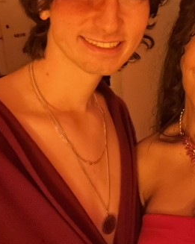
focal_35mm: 44
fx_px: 318
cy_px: 71
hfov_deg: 32.7
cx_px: 169
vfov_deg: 41.2
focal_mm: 2.71
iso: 1250
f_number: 2.2
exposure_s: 1/15
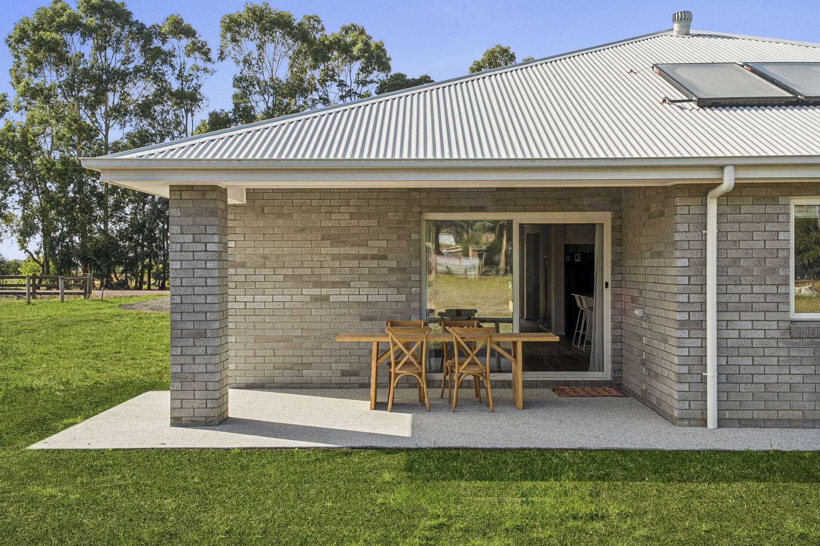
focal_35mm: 36
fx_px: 820
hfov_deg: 53.1
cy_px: 273
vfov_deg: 36.9
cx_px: 410
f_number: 11
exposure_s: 1/60
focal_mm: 24
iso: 100
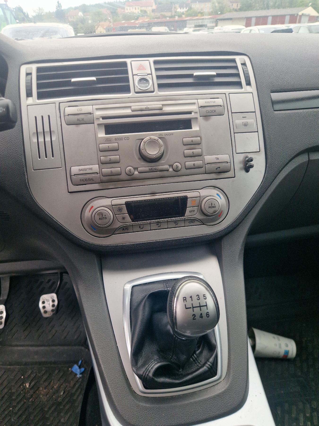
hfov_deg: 58.9
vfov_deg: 73.9
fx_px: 283
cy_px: 213
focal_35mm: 23
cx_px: 160
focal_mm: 5.4
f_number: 1.8
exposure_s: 1/50
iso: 50
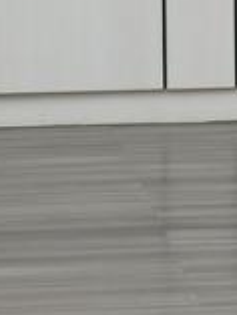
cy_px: -301
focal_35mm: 313
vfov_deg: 6.2
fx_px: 2853
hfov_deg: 4.7
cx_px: 374
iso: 500
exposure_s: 1/60
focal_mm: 31.4
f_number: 4.7
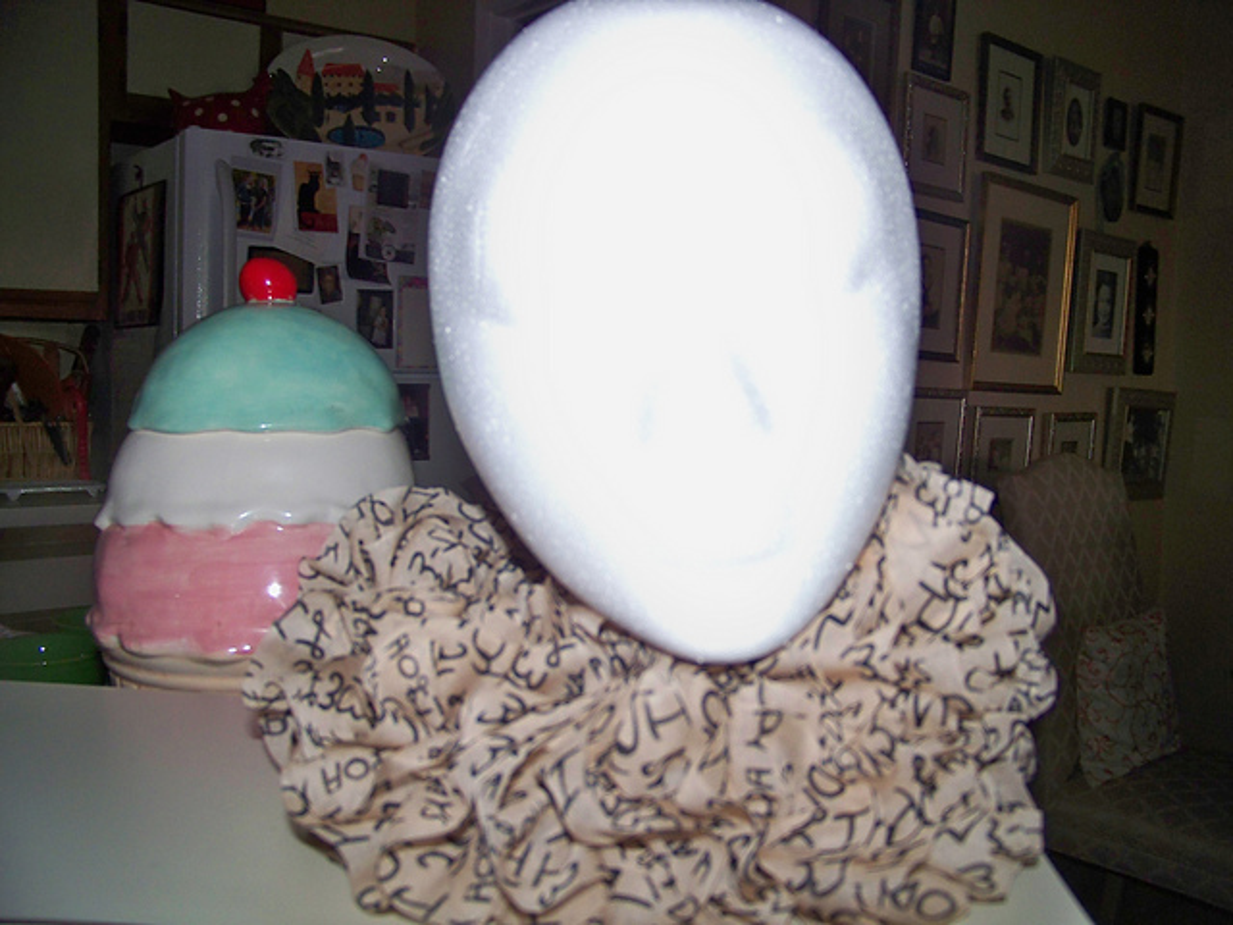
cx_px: 616
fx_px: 1175
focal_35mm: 33
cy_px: 462
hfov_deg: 55.4
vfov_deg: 42.9
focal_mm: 5.85
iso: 200
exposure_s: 1/30
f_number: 2.8
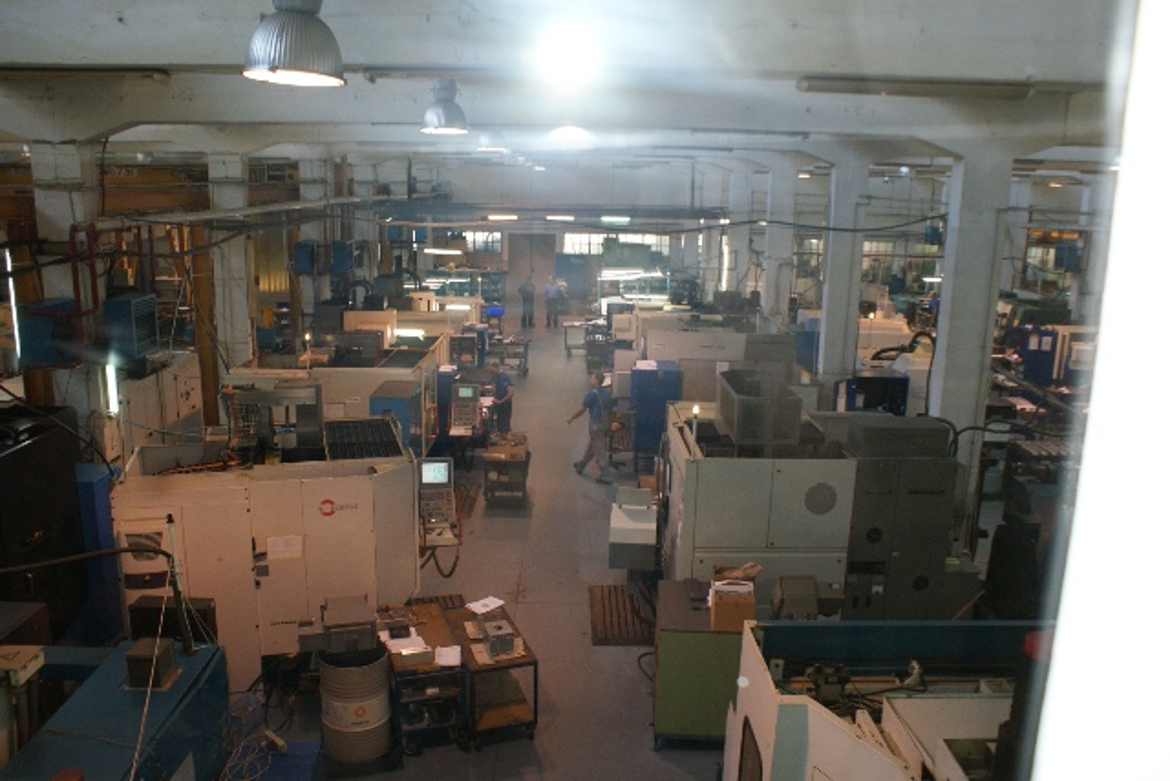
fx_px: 878
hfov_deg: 67.4
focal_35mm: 27
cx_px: 585
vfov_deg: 48.0
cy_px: 390
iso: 400
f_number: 5.6
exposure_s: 1/60
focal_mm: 18
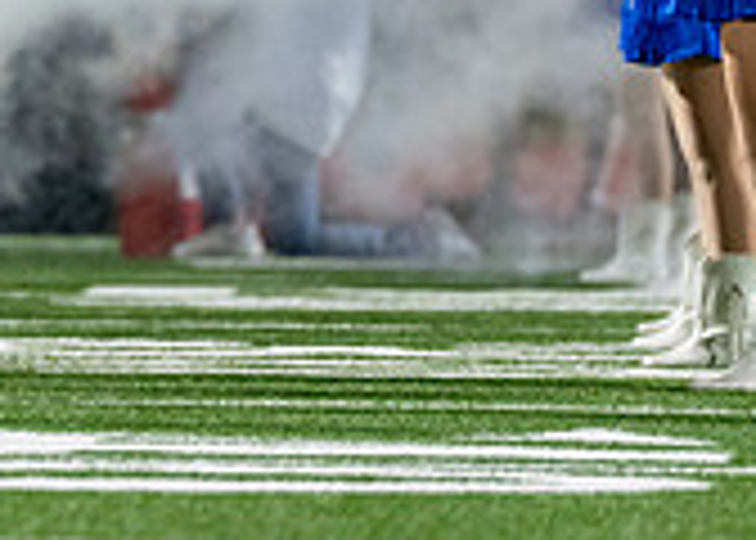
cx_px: -290
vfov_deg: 1.8
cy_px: -205
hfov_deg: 2.5
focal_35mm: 792
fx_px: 17005
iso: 3200
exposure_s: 1/1000
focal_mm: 200
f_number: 2.8
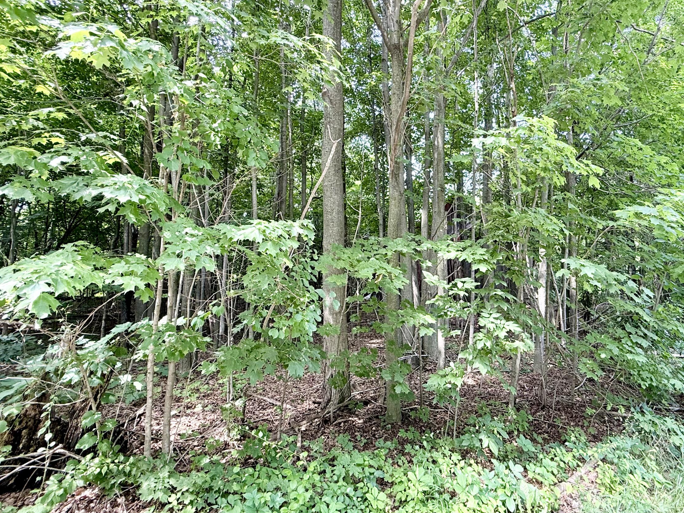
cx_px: 413
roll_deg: -0.2
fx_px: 375
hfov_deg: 83.6
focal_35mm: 19
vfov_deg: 68.5
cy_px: 233
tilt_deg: +11.3
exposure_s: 1/99
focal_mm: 2.22
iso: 100
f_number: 2.2
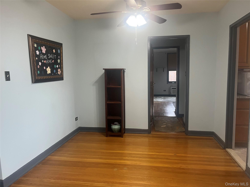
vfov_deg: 53.1
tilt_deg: -6.5
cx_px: 125
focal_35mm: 26
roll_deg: +0.5
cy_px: 94
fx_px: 188
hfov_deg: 67.3
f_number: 1.6
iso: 125
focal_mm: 5.1
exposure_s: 1/98
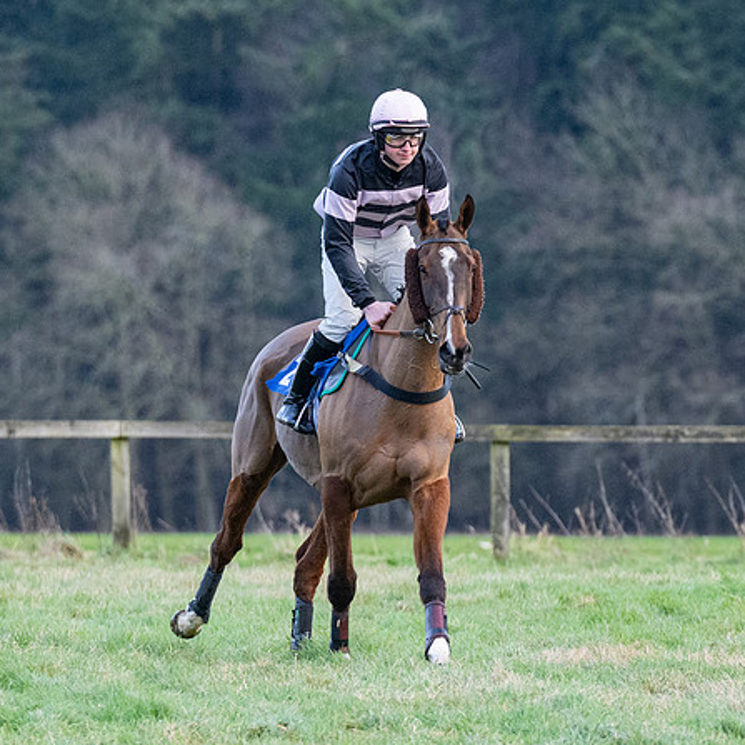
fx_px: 13782
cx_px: 520
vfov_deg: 3.1
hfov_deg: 3.1
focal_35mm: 566
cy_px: 377
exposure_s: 1/500
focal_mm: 200
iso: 1250
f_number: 4
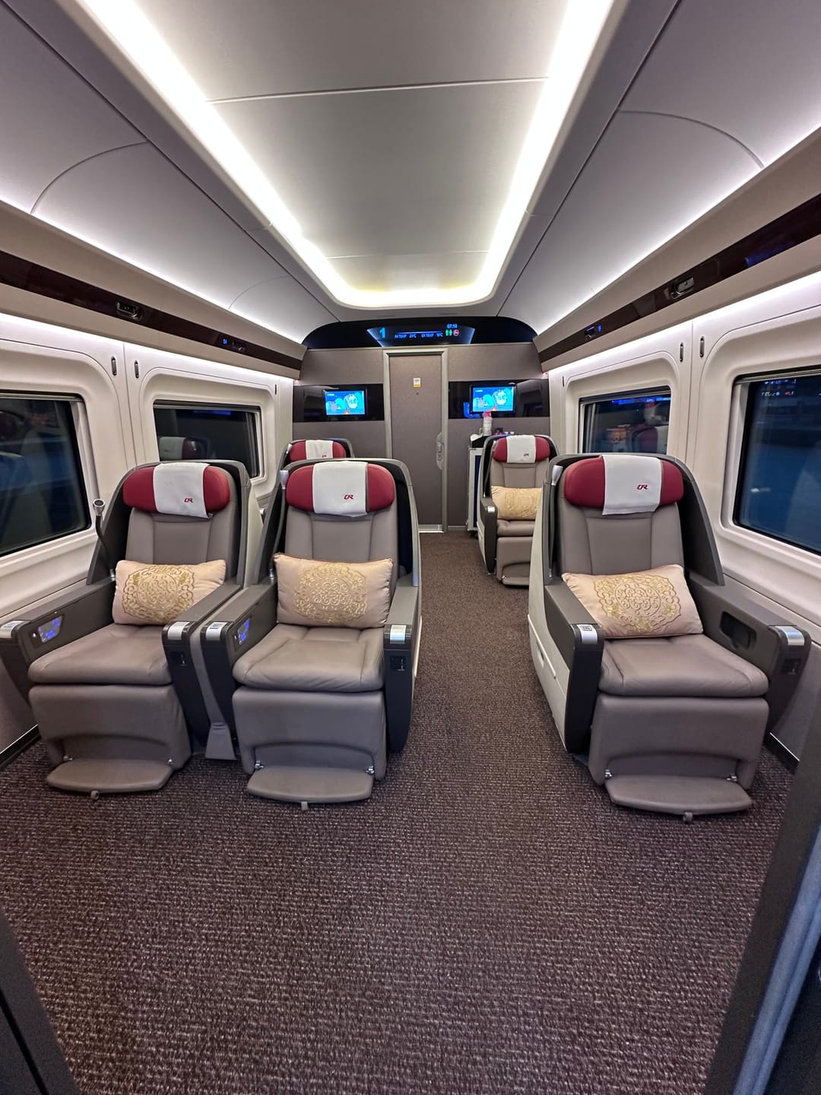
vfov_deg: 102.1
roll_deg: +0.5
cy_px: 548
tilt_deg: -18.4
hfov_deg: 85.7
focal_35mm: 14
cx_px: 410
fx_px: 443
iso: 320
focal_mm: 2.22
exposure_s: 1/56
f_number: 2.2
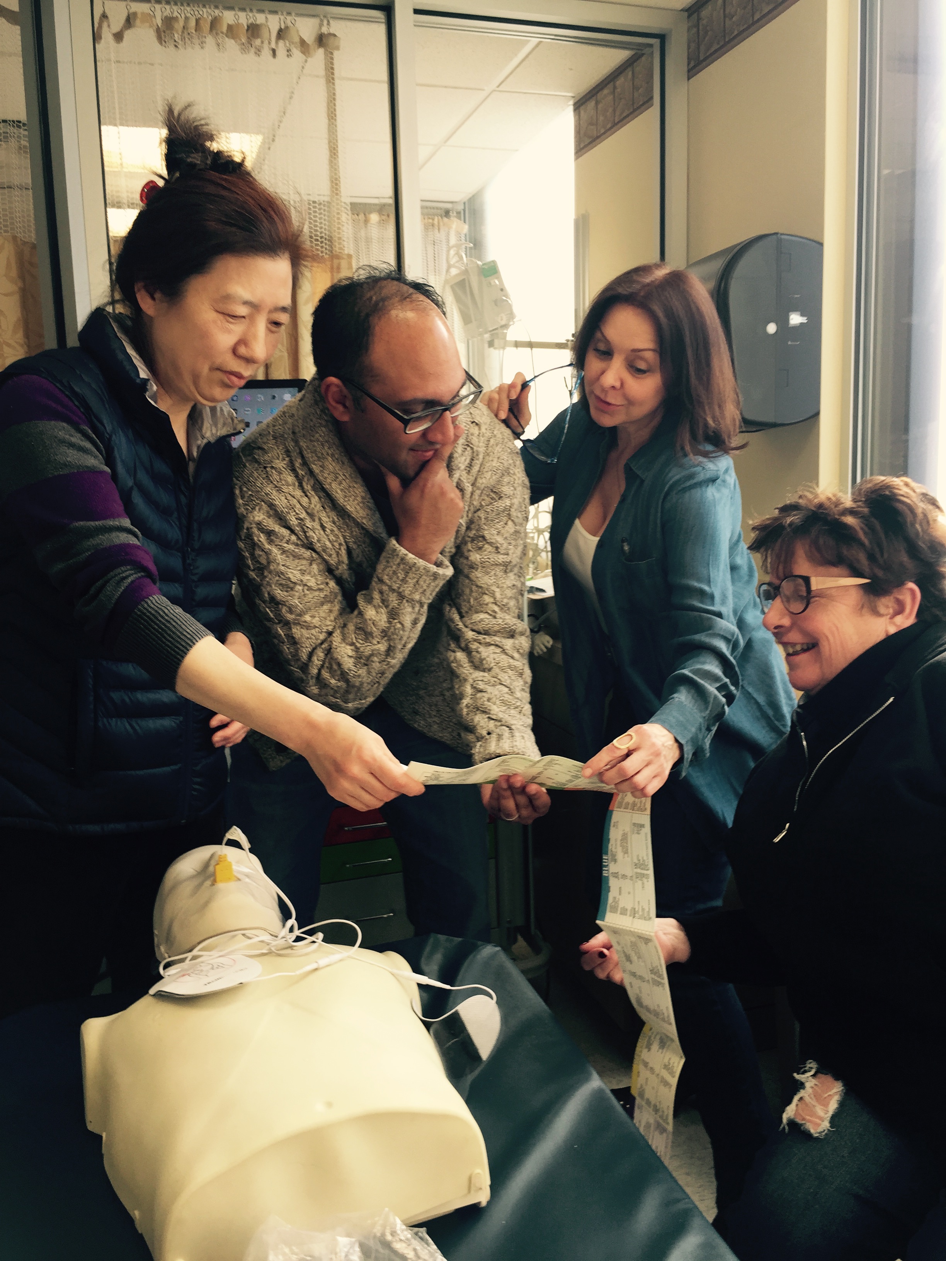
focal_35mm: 29
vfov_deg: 61.7
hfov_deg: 48.2
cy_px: 630
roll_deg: +1.5
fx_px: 1057
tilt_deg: -7.9
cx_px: 473
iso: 32
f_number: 2.2
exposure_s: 1/60
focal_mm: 4.15
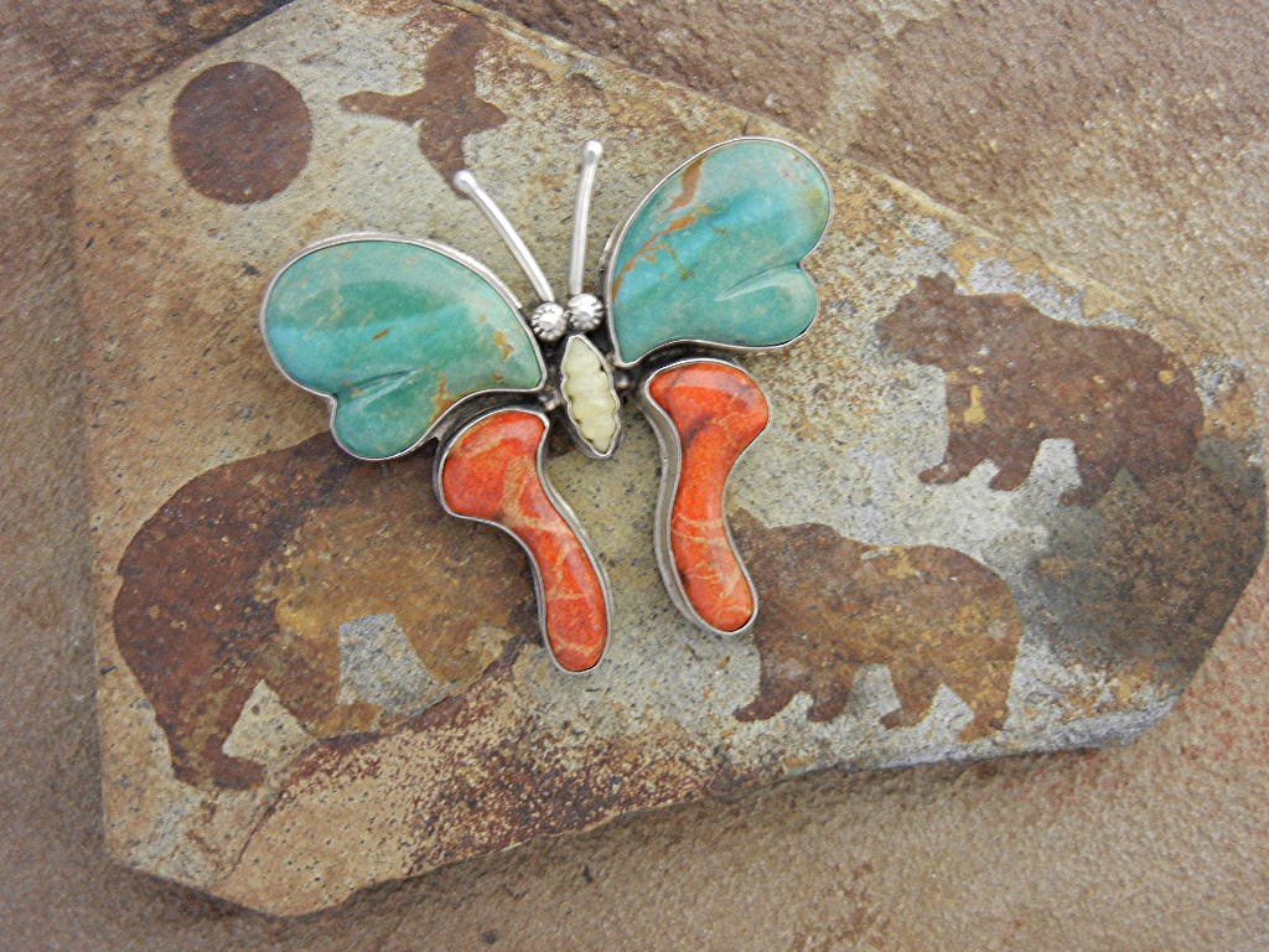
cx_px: 634
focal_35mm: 45
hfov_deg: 42.1
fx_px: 1650
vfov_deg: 32.2
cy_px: 476
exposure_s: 1/1.2
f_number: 3.8
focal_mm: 8.1
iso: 200
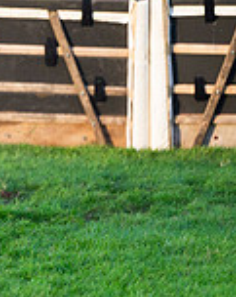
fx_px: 5281
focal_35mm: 603
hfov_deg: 2.5
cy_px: -25
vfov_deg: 3.2
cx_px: -320
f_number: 3.5
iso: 800
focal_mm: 165
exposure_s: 1/1250
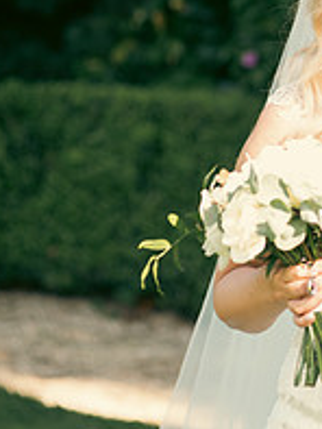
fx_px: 4200
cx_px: 585
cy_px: 156
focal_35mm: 339
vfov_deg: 5.8
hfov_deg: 4.3
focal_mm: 120
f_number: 3.5
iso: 200
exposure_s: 1/200
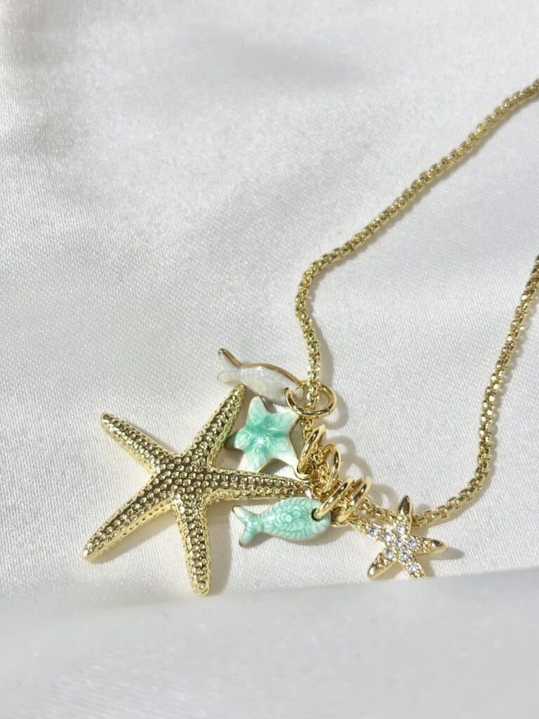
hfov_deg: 28.0
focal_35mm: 52
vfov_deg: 36.8
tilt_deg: -50.9
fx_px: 1080
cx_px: 270
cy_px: 360
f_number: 1.6
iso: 32
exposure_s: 1/337
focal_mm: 5.96
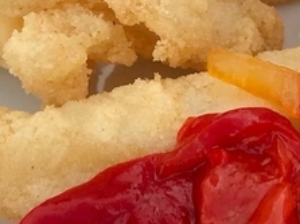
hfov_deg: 13.0
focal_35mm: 151
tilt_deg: -47.3
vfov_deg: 9.8
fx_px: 1308
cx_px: 242
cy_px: 67
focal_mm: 3.99
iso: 20
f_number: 1.8
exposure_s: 1/1100
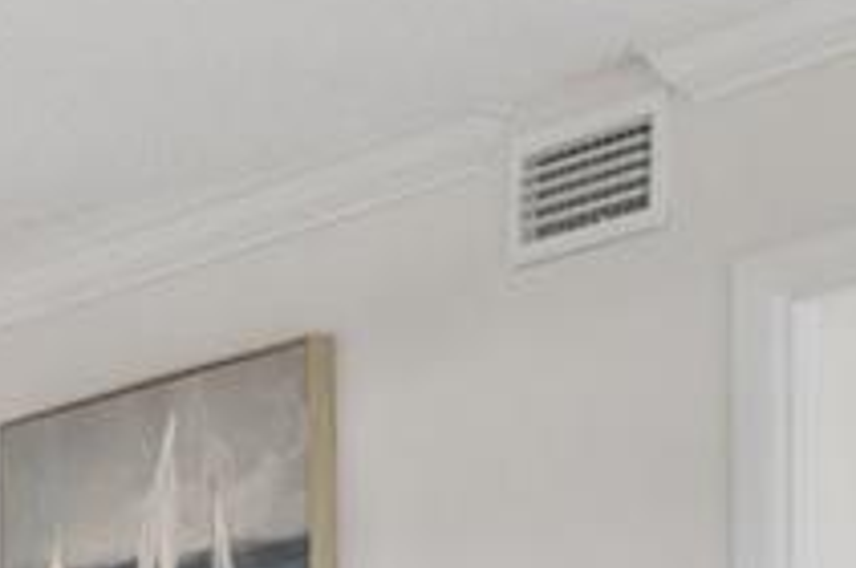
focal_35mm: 129
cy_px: 1063
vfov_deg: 10.0
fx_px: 3063
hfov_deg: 15.7
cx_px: 45
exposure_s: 1/4
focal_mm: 17
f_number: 9
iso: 250
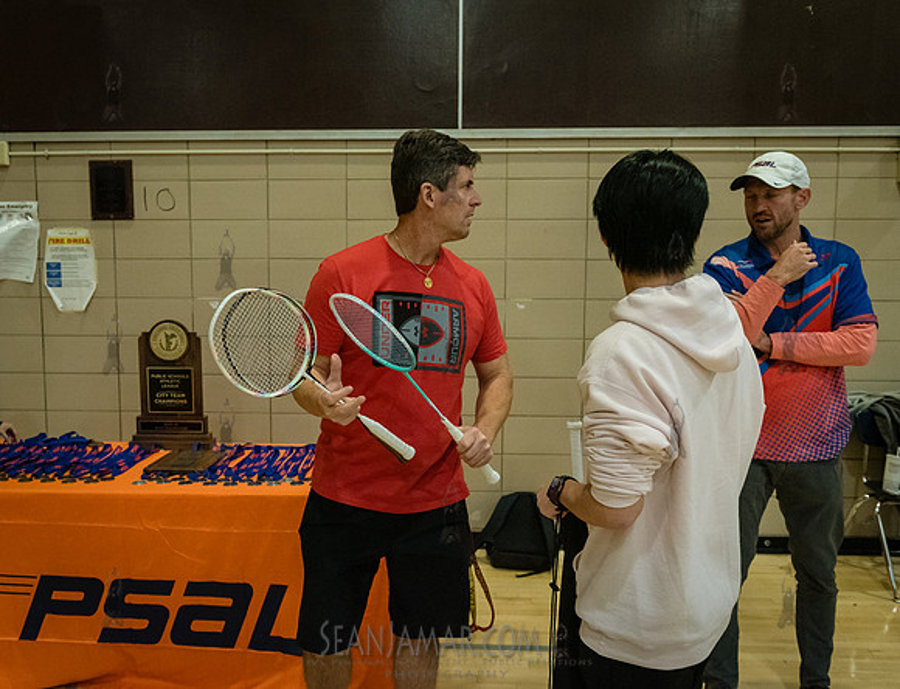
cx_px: 395
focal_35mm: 32
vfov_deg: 45.0
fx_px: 832
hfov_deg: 56.7
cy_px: 344
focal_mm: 27
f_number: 3.5
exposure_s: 1/400
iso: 8000
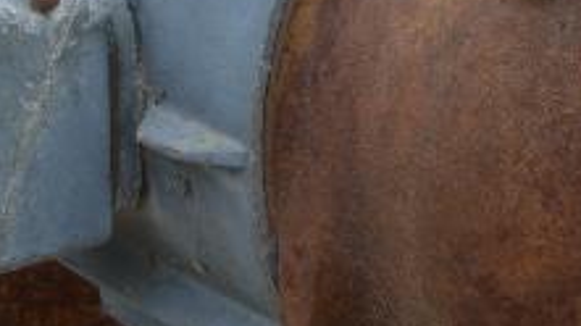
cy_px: 162
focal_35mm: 284
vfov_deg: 4.3
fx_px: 4373
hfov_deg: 7.6
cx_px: 531
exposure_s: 1/200
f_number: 7.1
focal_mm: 40
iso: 100
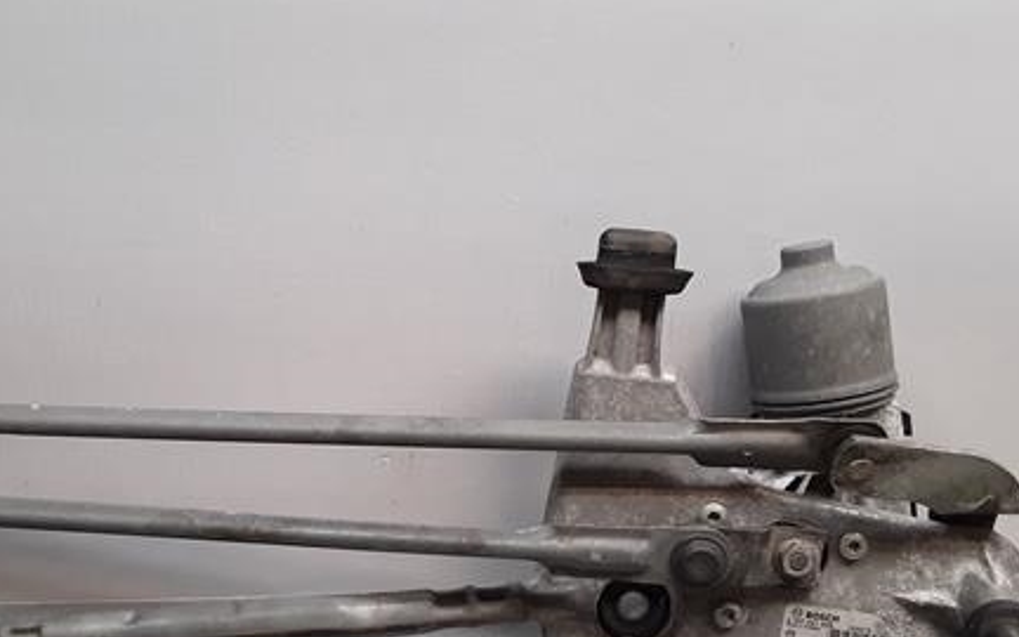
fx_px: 1222
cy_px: 477
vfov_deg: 28.8
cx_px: 387
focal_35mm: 44
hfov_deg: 44.9
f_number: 1.9
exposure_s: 1/100
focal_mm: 2.91
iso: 64
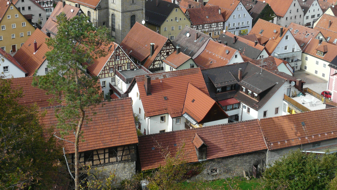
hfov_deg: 41.3
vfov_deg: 23.6
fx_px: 447
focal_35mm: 50
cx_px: 181
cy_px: 40
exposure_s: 1/160
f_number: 4
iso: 100
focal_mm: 5.8
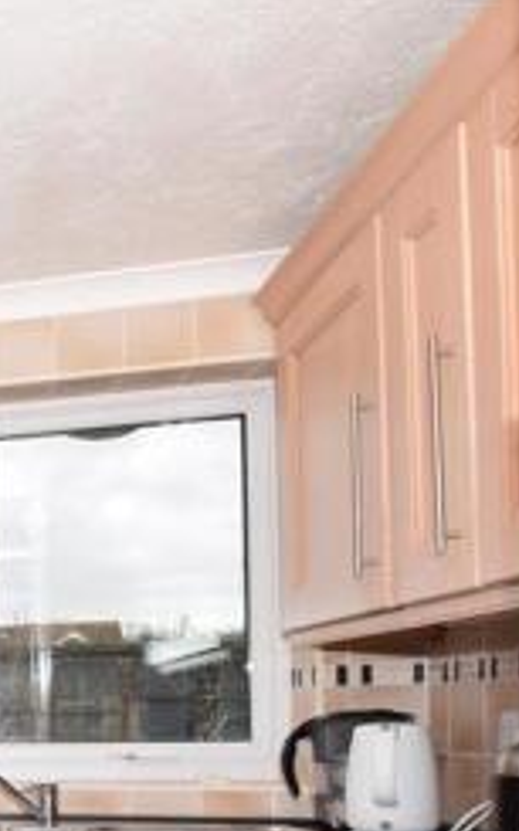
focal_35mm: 41
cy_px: 728
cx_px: -448
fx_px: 928
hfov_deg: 20.4
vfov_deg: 44.4
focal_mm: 10
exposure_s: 1/125
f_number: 8
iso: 400
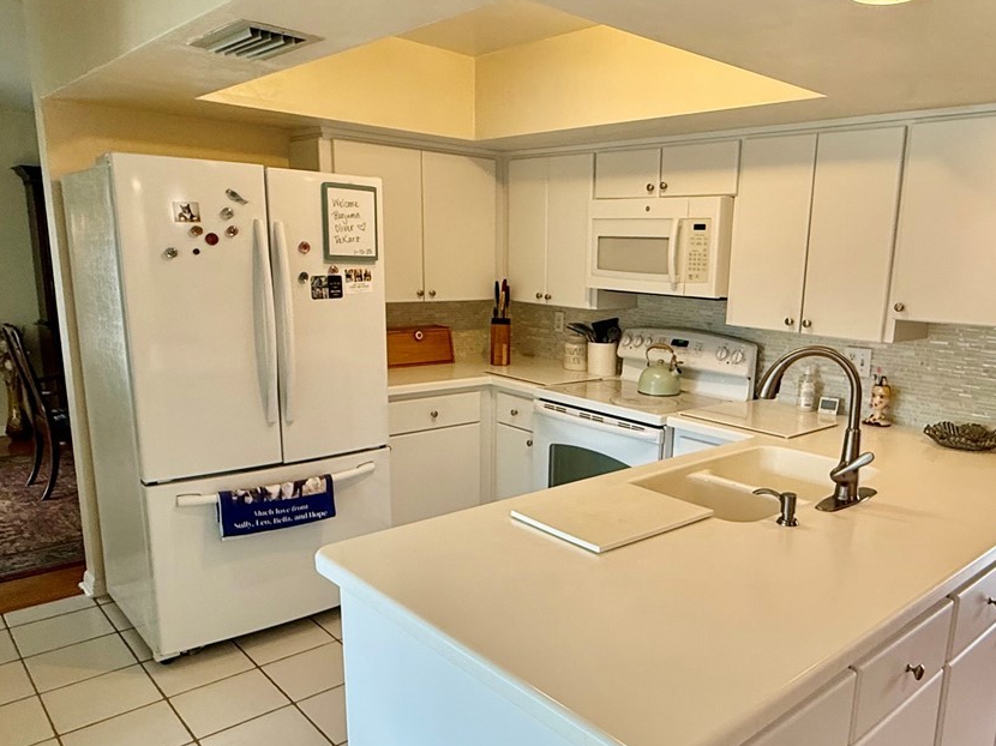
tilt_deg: -10.8
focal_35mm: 27
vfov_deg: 51.2
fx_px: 777
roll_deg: -2.8
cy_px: 416
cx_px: 608
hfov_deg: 64.6
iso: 200
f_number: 2.2
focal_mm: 2.22
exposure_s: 1/120
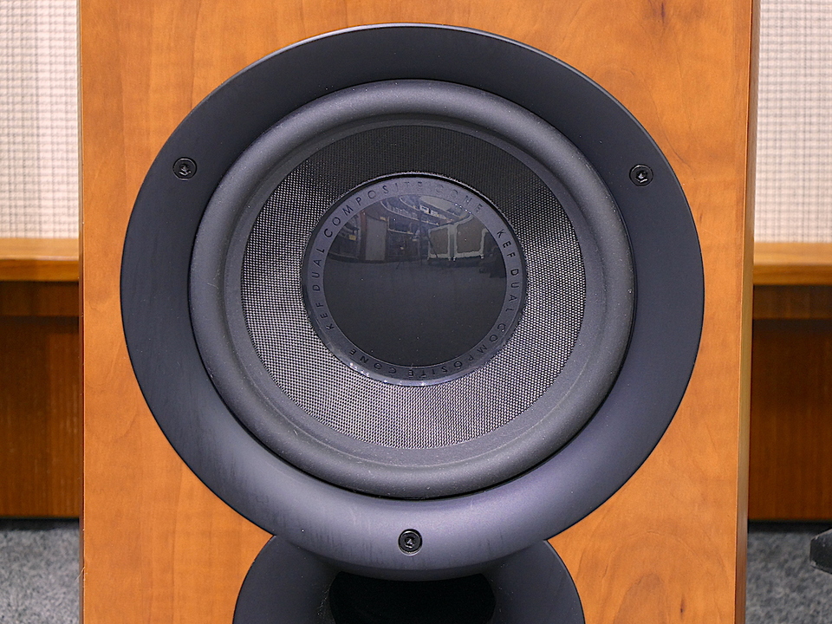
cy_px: 312
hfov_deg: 6.6
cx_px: 416
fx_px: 7211
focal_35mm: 300
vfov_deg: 5.0
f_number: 6.3
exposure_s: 2.5
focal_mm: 53.8
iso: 100
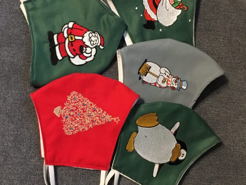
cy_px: 92
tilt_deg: -82.4
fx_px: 206
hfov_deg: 61.7
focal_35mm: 29
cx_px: 123
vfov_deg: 48.2
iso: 400
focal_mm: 4.15
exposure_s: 1/17
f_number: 2.2
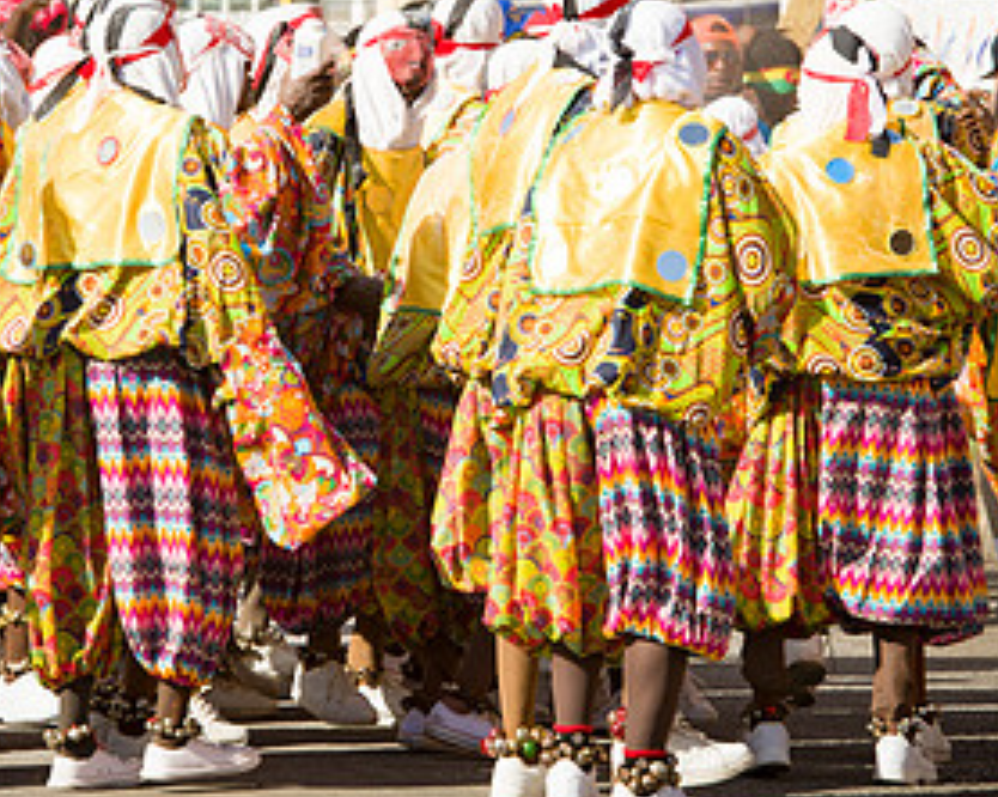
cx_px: 363
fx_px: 10124
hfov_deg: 5.6
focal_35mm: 343
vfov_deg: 4.5
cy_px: 248
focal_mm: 175
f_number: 9
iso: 100
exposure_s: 1/200
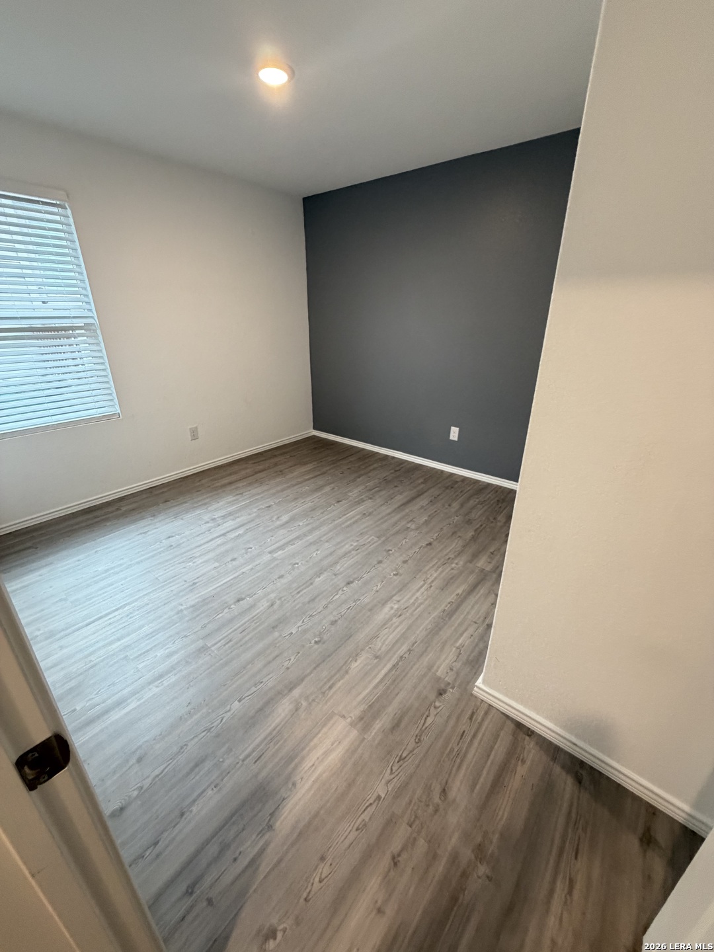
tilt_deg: -23.9
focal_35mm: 14
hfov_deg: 85.7
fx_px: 385
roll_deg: +0.0
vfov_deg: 102.1
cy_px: 476
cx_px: 357
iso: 320
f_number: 2.2
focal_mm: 2.22
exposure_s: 1/60
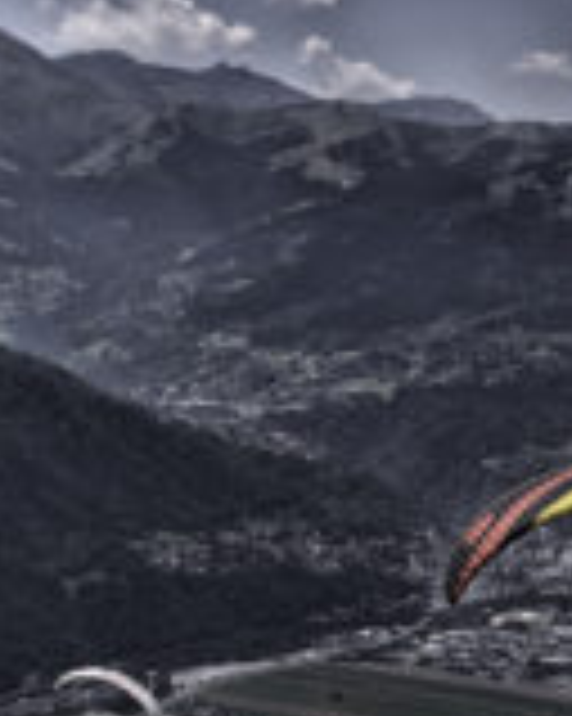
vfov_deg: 17.0
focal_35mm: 113
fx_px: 2394
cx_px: 522
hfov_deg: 13.5
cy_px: 446
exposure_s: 1/250
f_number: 11
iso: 200
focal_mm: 32
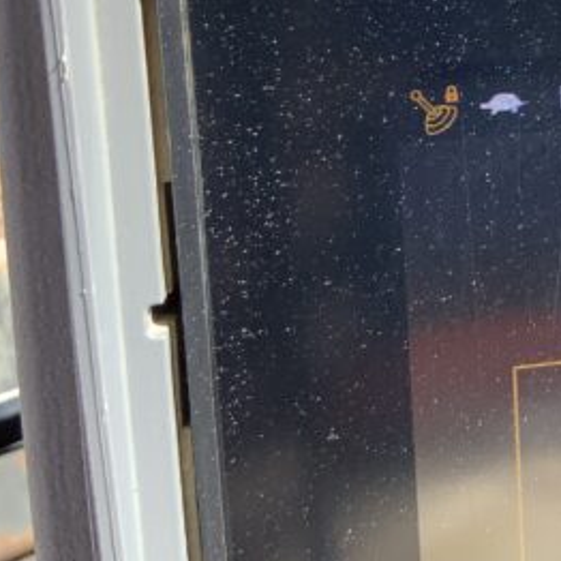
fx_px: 1834
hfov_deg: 15.9
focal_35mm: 100
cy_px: -2
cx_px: 846
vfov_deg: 17.0
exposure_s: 1/284
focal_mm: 3
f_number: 1.8
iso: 16
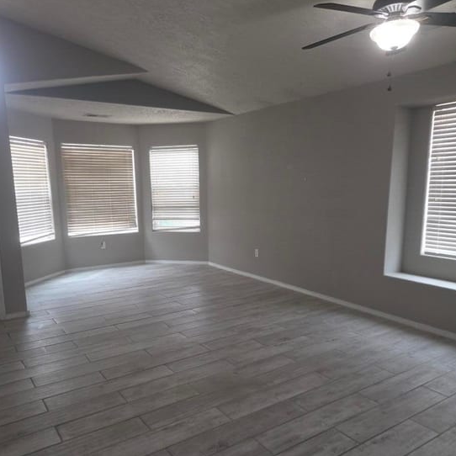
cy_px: 254
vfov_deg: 57.2
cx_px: 233
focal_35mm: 28
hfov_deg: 57.3
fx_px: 417
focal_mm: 5.4
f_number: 1.8
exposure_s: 1/60
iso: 80
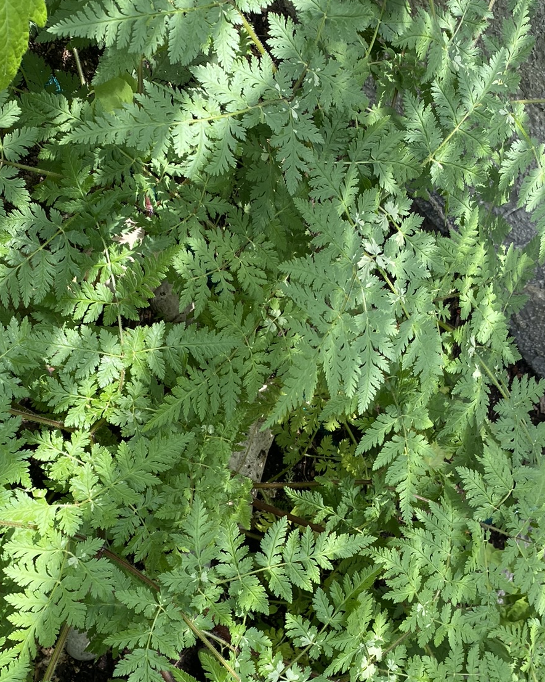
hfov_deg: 32.1
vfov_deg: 38.8
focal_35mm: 47
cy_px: 484
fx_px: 948
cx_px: 238
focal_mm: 4.25
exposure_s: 1/260
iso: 32
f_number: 1.8
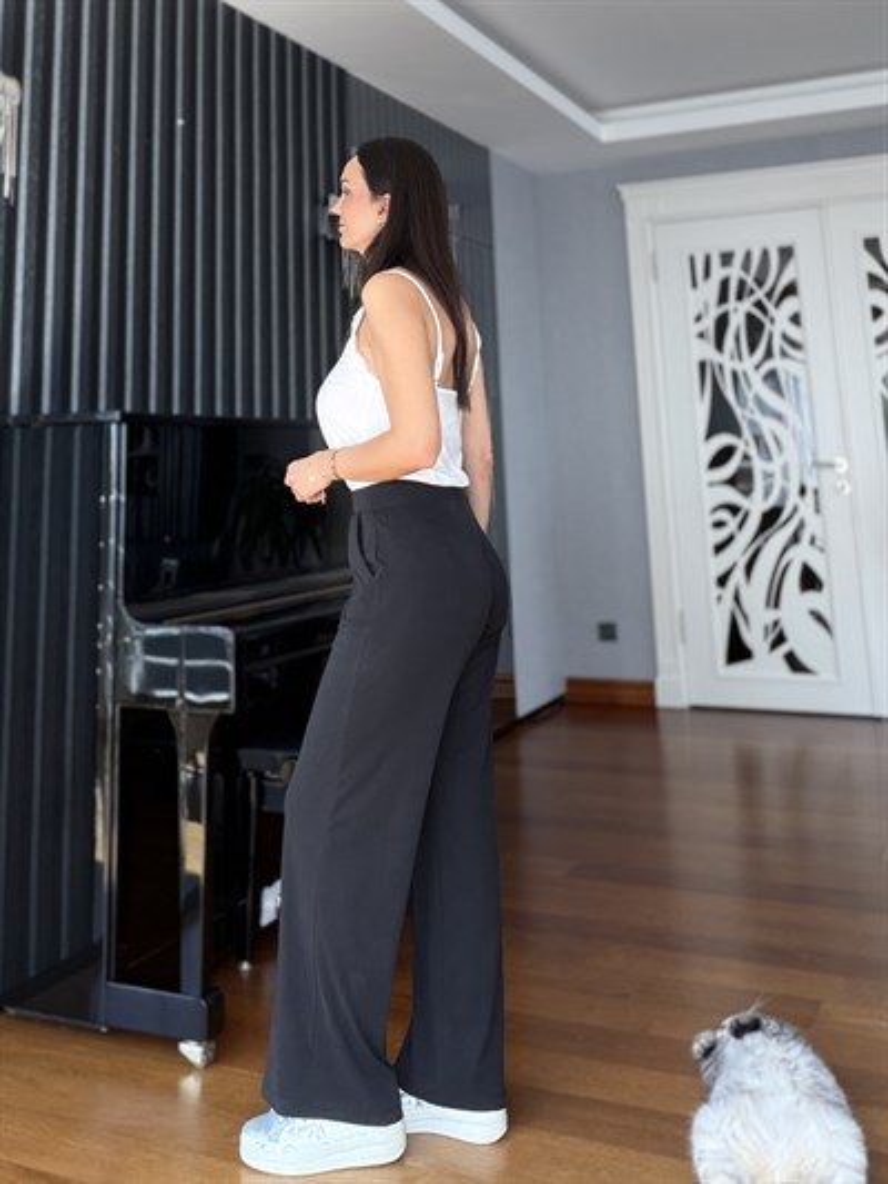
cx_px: 444
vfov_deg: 60.0
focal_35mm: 30
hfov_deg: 46.8
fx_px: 1026
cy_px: 592
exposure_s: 1/121
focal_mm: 2.71
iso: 64
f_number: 1.9
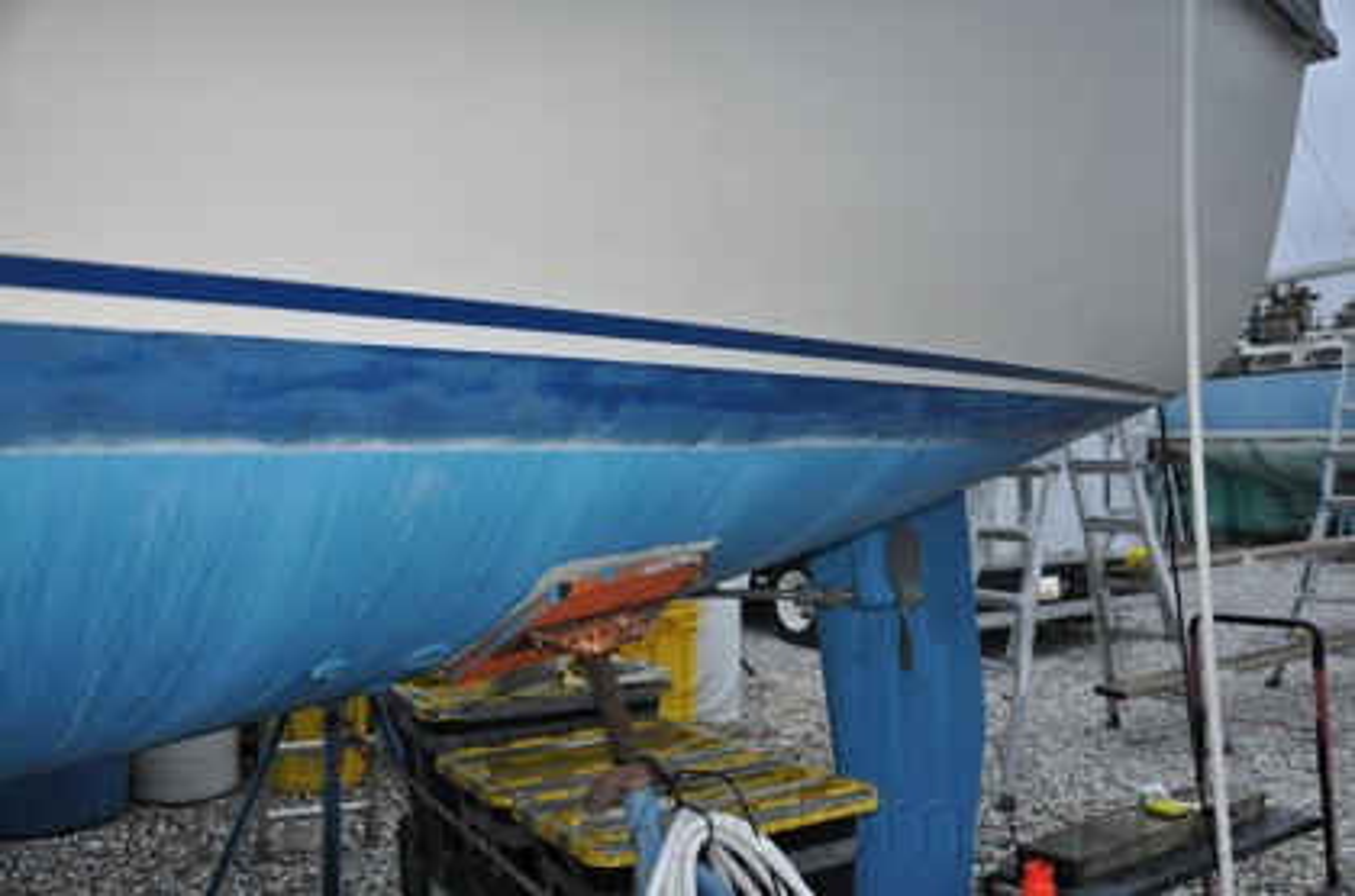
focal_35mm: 32
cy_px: 448
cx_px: 678
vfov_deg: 41.5
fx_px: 1183
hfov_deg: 59.6
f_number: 3.8
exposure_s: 1/60
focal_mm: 21
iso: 800
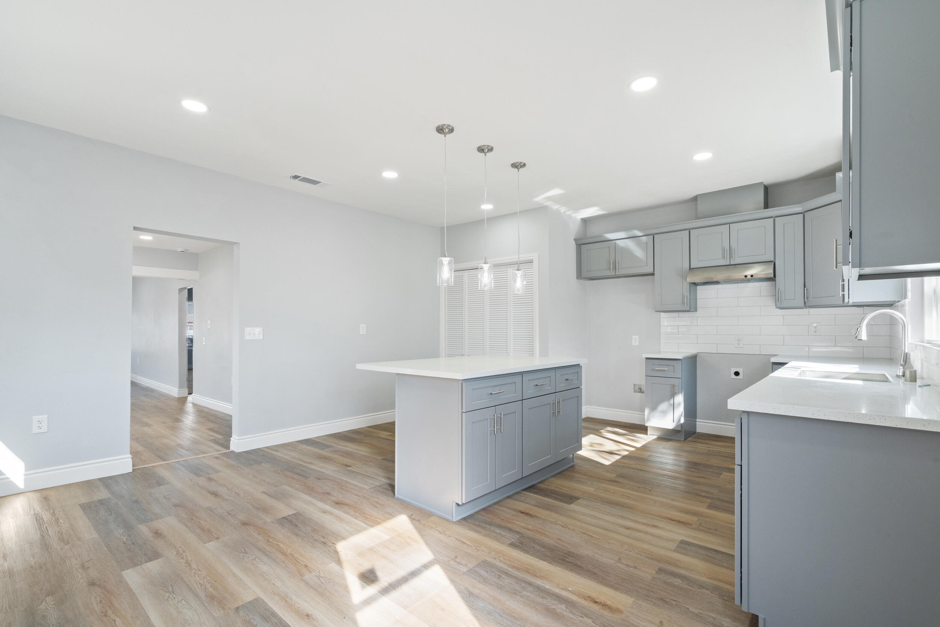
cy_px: 314
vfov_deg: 73.8
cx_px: 470
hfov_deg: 96.7
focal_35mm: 16
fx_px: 418
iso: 1000
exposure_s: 1/8
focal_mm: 16
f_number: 11
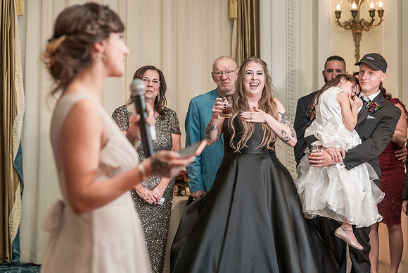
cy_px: 143
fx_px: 1035
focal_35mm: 91
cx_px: 213
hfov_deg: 22.3
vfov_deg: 15.0
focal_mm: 87
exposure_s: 1/200
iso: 2000
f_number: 4
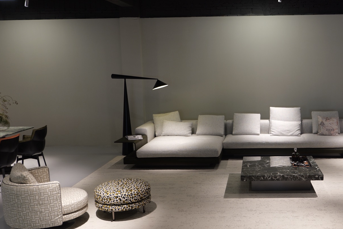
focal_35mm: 40
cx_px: 247
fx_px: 381
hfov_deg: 47.1
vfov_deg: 33.4
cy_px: 114
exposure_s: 1/30
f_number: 2.8
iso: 200
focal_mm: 27
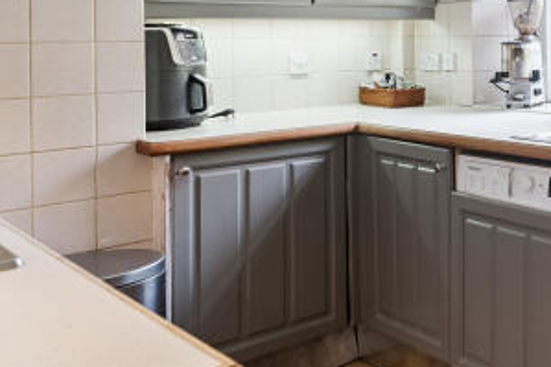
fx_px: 734
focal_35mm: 48
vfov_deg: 26.8
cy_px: 18
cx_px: 632
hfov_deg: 34.4
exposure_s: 1/40
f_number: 4
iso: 320
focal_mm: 14
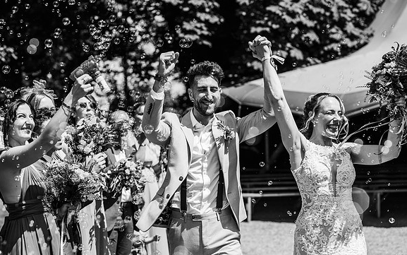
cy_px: 130
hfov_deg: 23.8
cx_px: 203
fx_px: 965
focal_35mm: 87
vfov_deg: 15.0
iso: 100
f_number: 4
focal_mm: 85
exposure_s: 1/1250
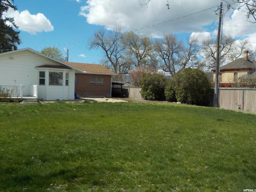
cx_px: 128
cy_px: 96
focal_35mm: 30
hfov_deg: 60.0
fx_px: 222
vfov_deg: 46.8
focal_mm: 4.1
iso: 125
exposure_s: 1/1250
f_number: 3.3
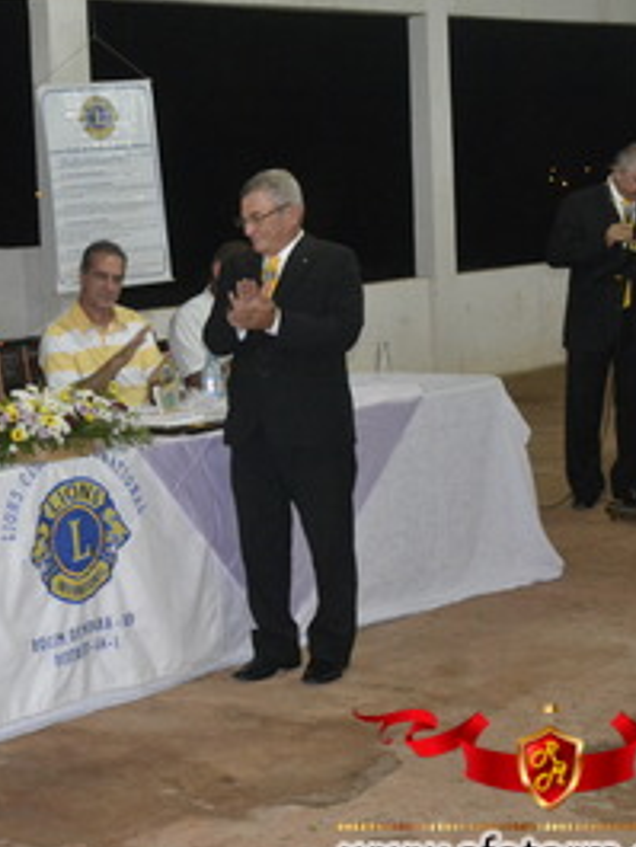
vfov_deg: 27.8
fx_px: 1713
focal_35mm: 70
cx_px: 8
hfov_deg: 20.4
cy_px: 393
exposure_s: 1/60
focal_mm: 26
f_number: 3.8
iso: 3200
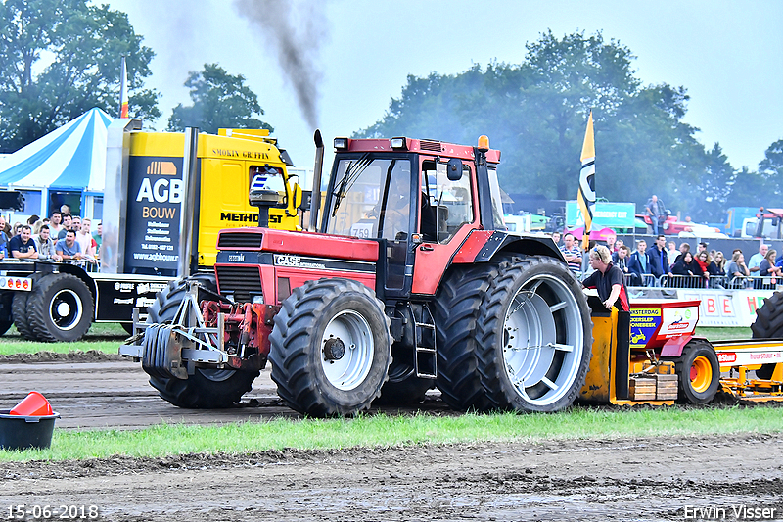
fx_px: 2805
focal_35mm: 129
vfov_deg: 10.6
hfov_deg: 15.9
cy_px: 261
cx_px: 392
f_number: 5.6
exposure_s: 1/125
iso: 1600
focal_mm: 86
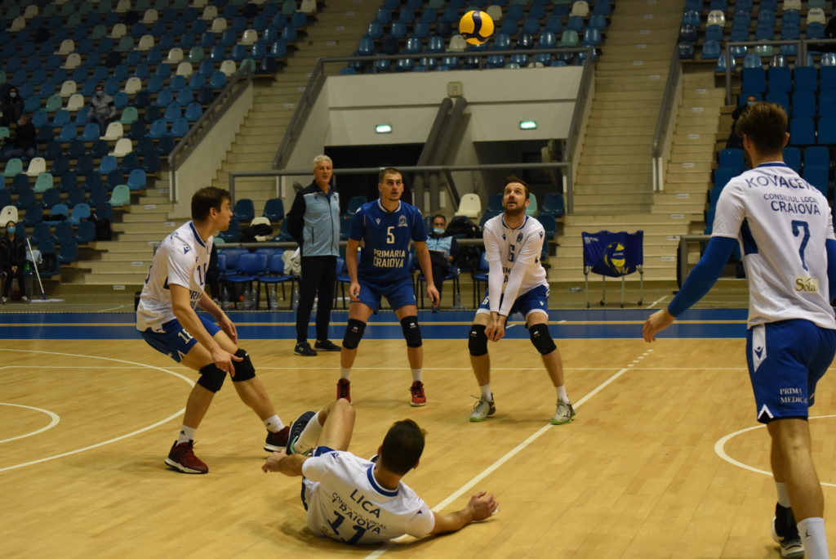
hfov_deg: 28.8
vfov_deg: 19.5
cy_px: 280
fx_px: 1626
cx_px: 418
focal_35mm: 70
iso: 4000
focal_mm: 70
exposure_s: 1/640
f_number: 6.3
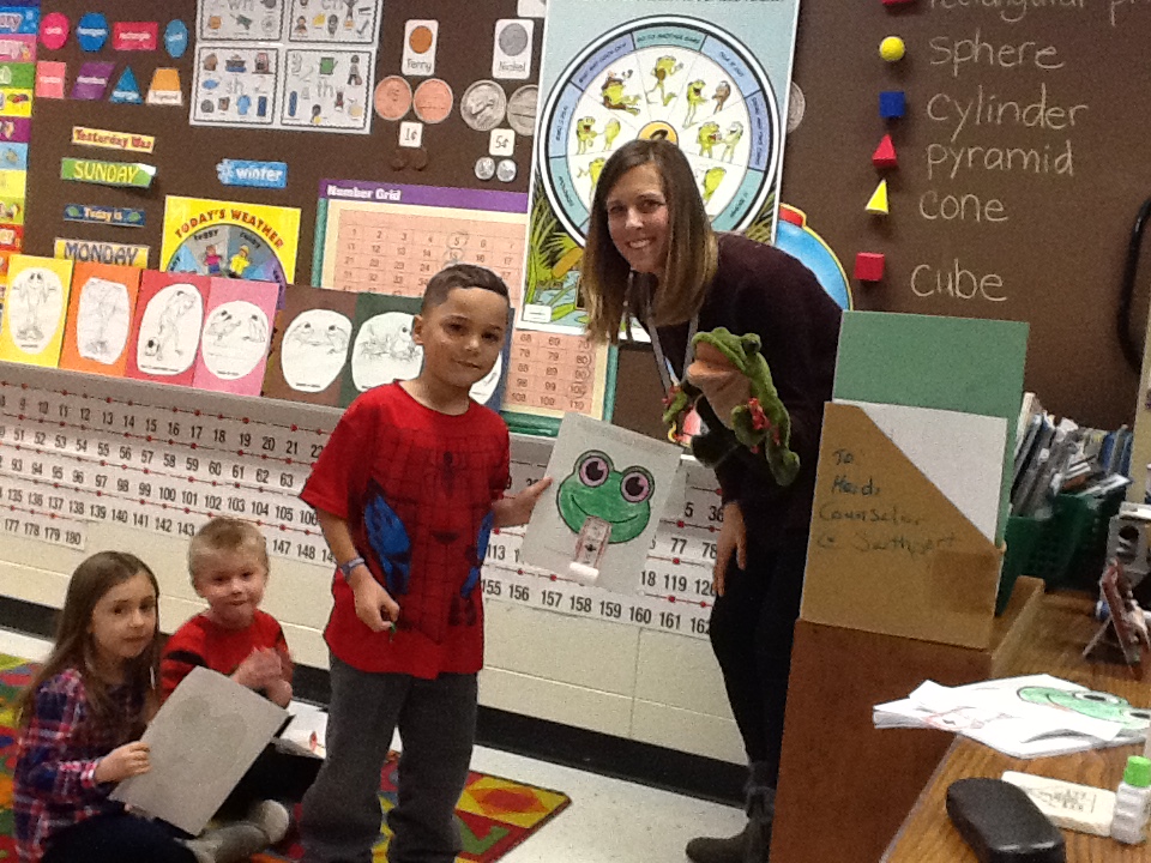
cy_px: 432
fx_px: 1463
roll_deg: -4.3
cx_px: 576
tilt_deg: -3.6
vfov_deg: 32.9
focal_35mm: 44
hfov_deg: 42.9
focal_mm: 2.03
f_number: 2.4
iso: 200
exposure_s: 1/30
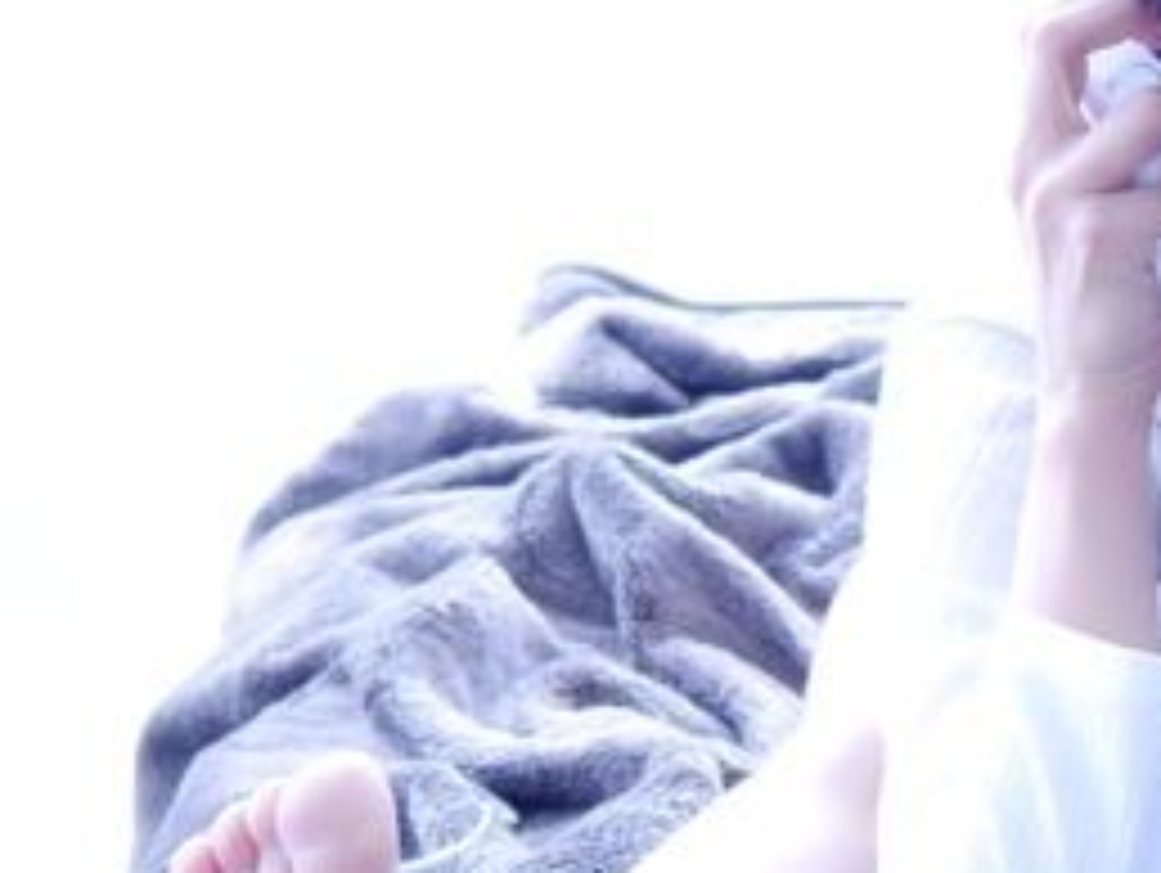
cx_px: 1300
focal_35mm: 107
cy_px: 572
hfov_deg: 17.7
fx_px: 3592
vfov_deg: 13.8
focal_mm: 18
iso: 640
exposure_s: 1/60
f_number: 4.1
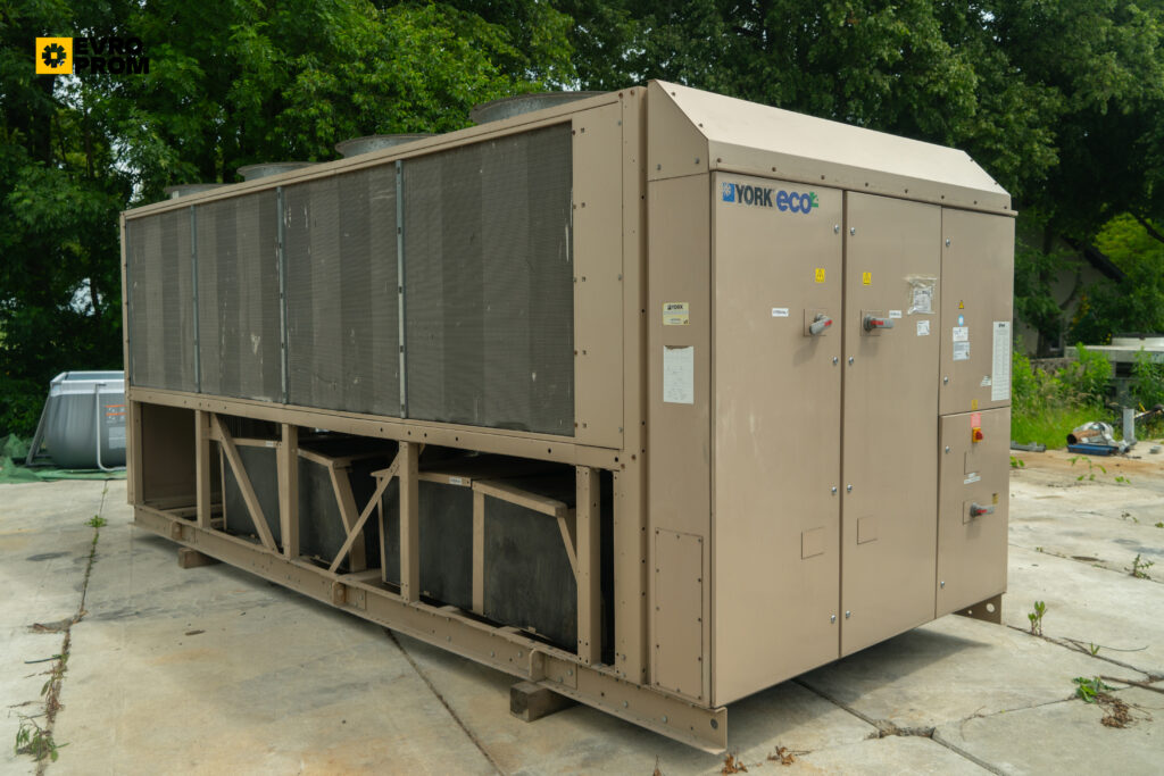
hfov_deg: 61.9
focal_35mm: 30
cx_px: 582
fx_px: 970
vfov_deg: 43.6
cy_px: 388
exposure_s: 1/500
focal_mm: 30
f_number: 5
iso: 250
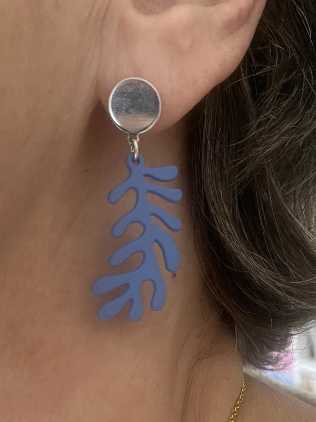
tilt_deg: -3.6
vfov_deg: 69.4
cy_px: 211
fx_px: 304
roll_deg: +5.8
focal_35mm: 25
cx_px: 158
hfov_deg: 54.9
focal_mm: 4.25
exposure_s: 1/40
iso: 500
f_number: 1.8
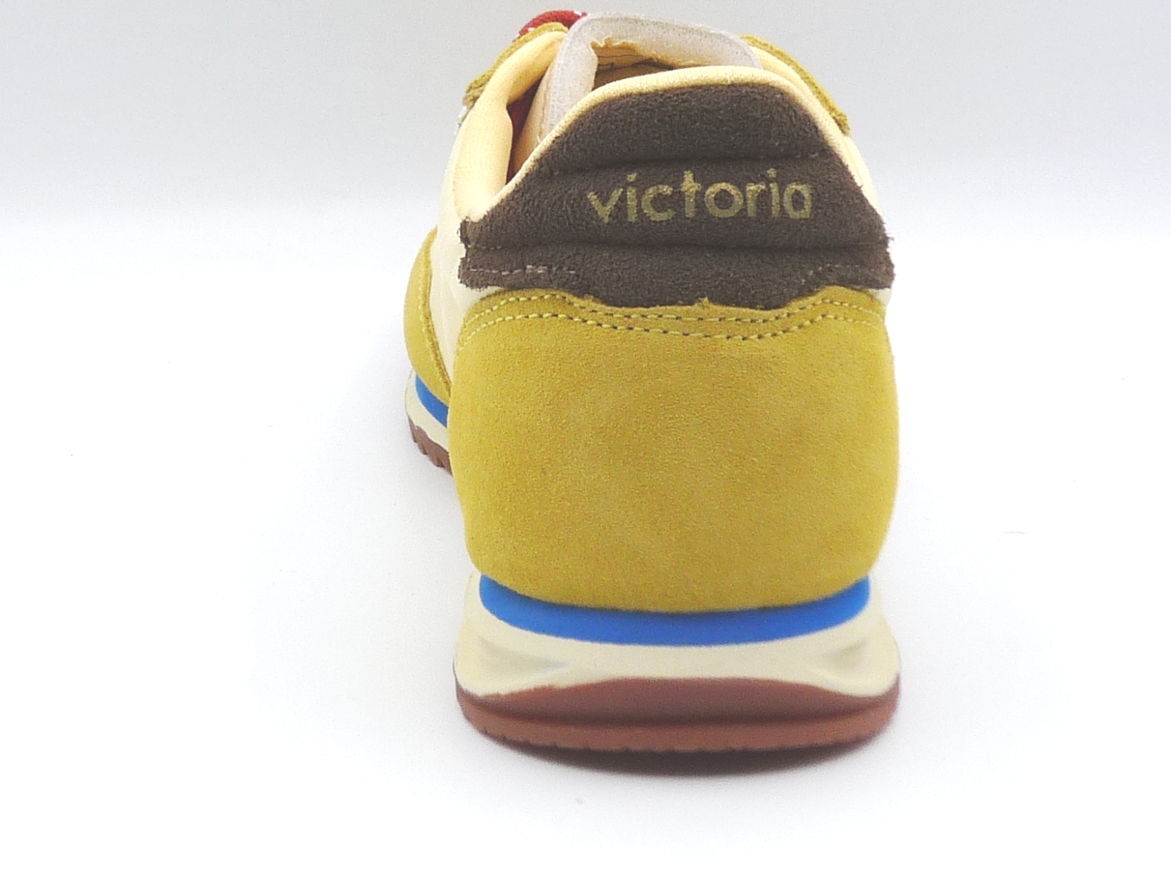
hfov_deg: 26.3
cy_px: 408
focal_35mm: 74
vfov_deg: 19.9
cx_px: 552
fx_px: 2503
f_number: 5
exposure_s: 1/200
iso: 100
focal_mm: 5.8
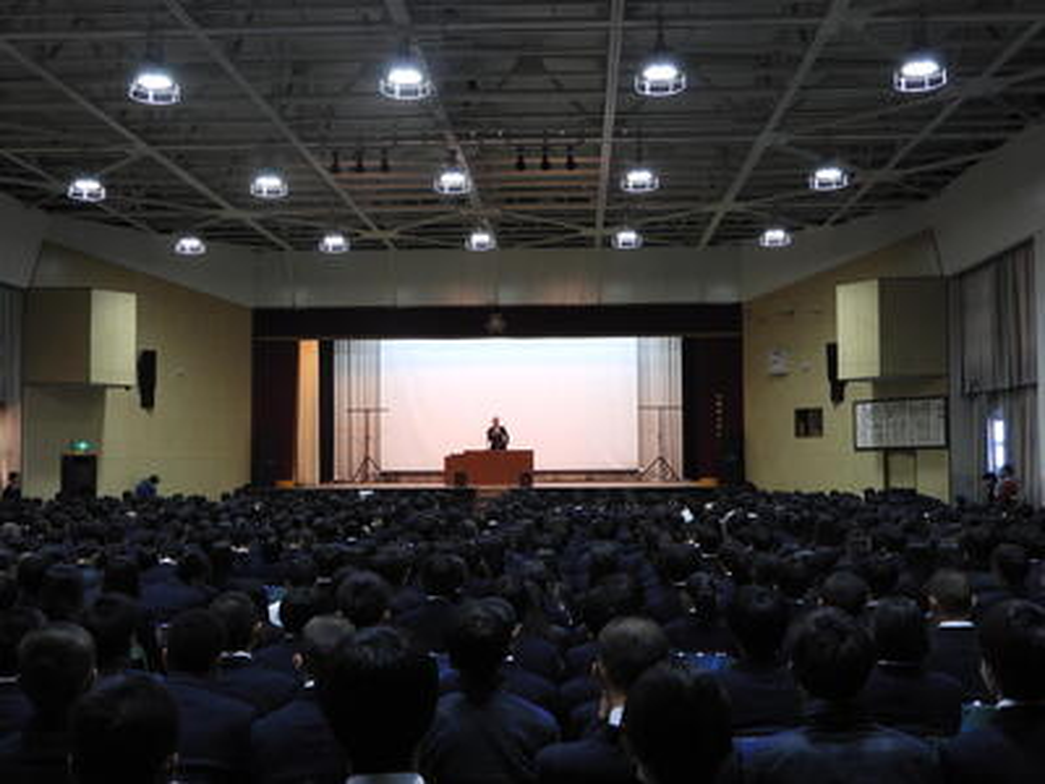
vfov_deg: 36.0
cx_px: 522
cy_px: 392
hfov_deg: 46.8
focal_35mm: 40
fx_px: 1208
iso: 200
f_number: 3.8
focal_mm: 7.2
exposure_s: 1/30
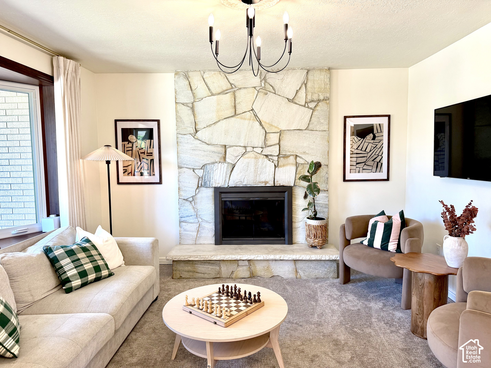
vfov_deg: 56.8
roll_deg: +0.5
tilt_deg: -4.6
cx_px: 246
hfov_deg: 71.6
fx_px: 340
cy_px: 184
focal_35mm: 24
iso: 100
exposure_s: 1/120
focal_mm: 6.76
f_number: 1.78
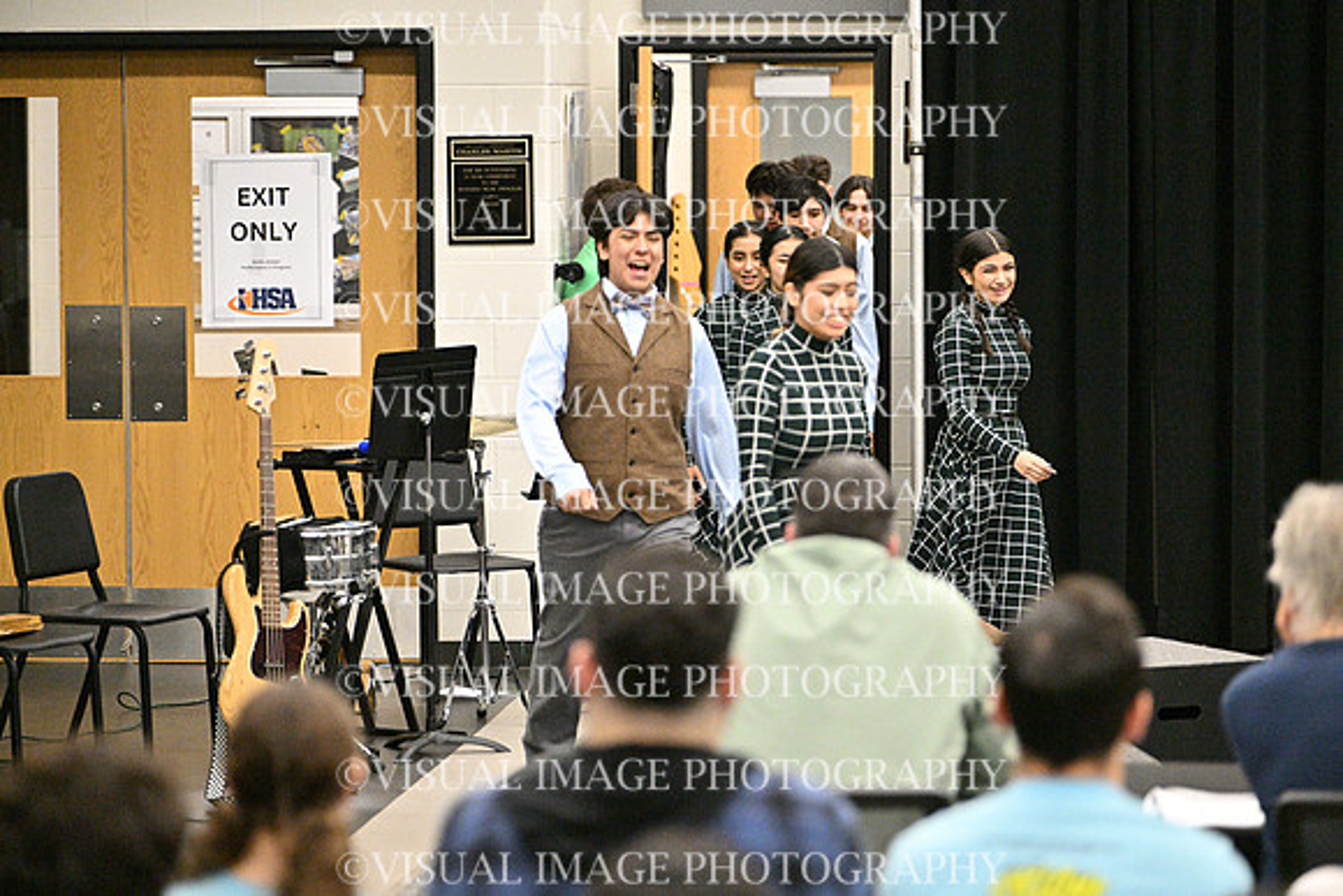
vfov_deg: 11.8
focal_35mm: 116
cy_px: 448
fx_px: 4328
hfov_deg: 17.6
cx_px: 672
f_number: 2.8
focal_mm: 116
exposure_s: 1/1000
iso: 12800
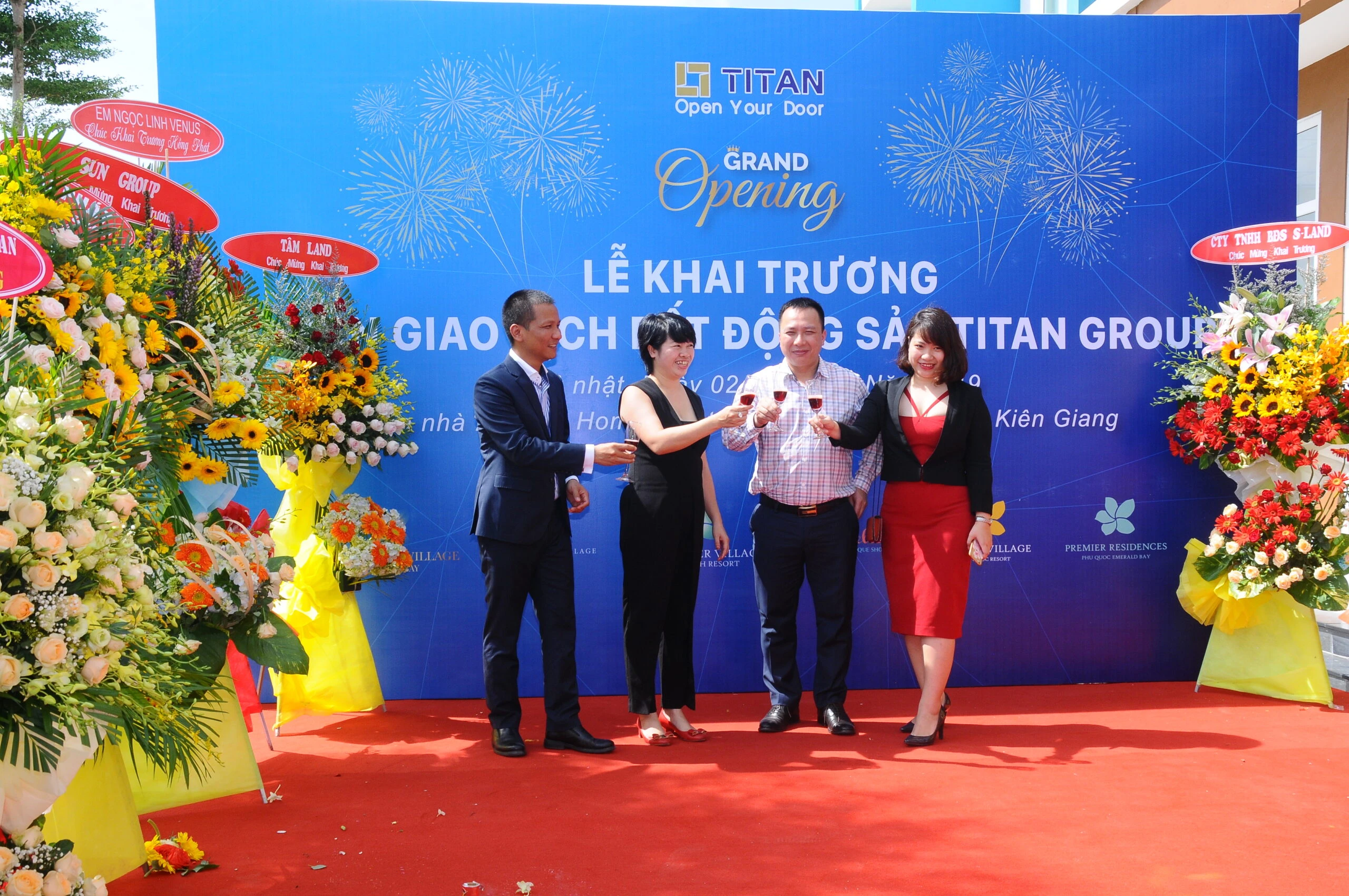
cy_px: 448
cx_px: 674
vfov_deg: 35.4
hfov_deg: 51.3
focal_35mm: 38
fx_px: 1403
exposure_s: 1/160
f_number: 11
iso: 400
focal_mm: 25
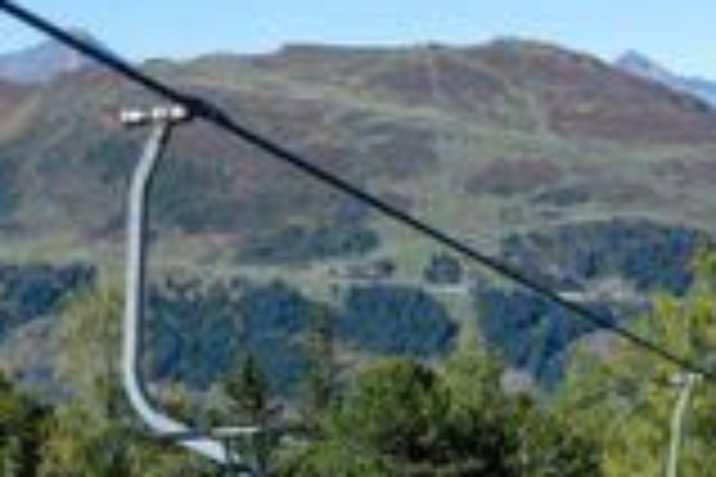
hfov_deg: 15.7
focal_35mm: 127
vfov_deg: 10.7
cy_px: 470
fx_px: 2526
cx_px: 793
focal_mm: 31.5
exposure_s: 1/500
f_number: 4
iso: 50
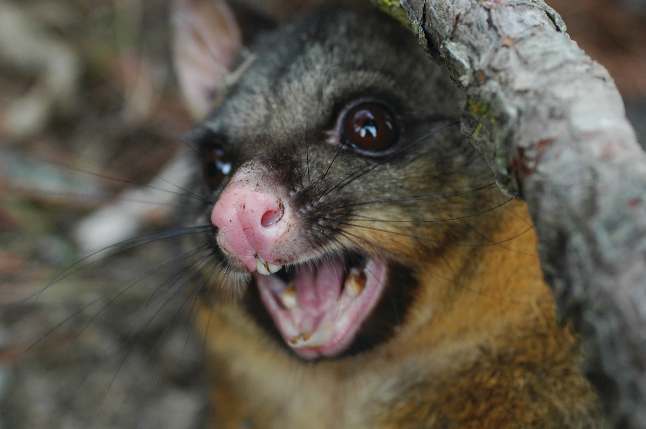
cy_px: 214
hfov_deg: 27.0
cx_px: 323
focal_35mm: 75
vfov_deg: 18.1
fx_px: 1345
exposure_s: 1/125
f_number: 4
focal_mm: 50
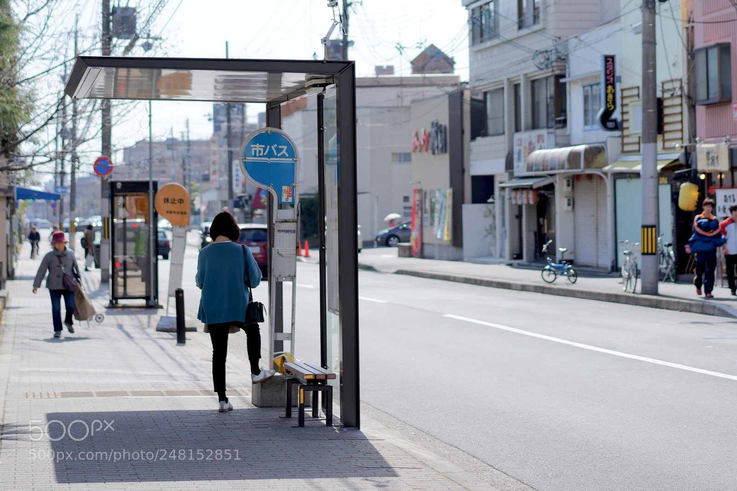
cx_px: 368
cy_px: 246
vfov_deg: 24.6
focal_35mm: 55
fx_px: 1126
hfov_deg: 36.3
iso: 100
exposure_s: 1/2500
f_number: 2.5
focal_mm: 55
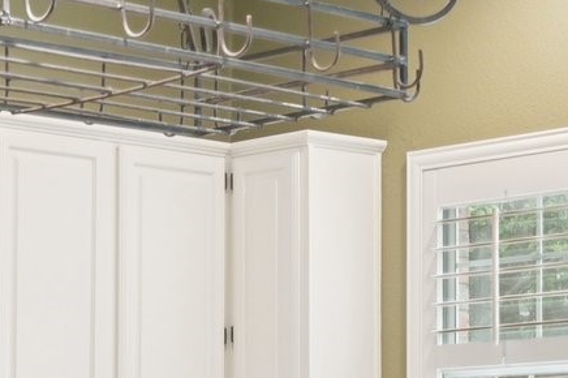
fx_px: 2223
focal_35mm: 141
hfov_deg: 14.4
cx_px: 17
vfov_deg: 9.5
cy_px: 525
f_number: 8
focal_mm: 30
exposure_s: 1/13
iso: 400
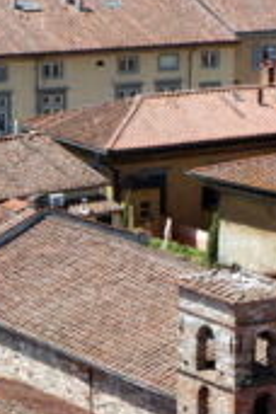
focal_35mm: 211
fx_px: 2426
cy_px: 398
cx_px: 145
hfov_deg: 6.5
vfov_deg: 9.7
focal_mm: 48
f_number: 16
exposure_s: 1/40
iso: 100
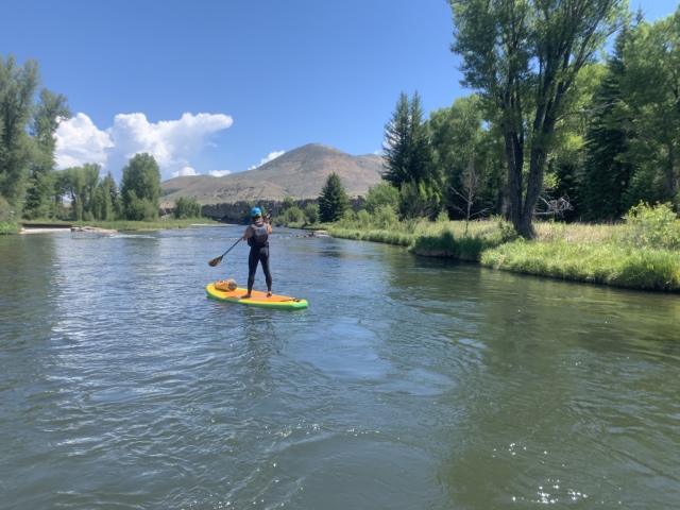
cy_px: 255
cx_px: 340
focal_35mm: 26
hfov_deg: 67.3
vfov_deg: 53.1
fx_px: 511
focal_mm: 4.25
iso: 25
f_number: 1.8
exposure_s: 1/1136
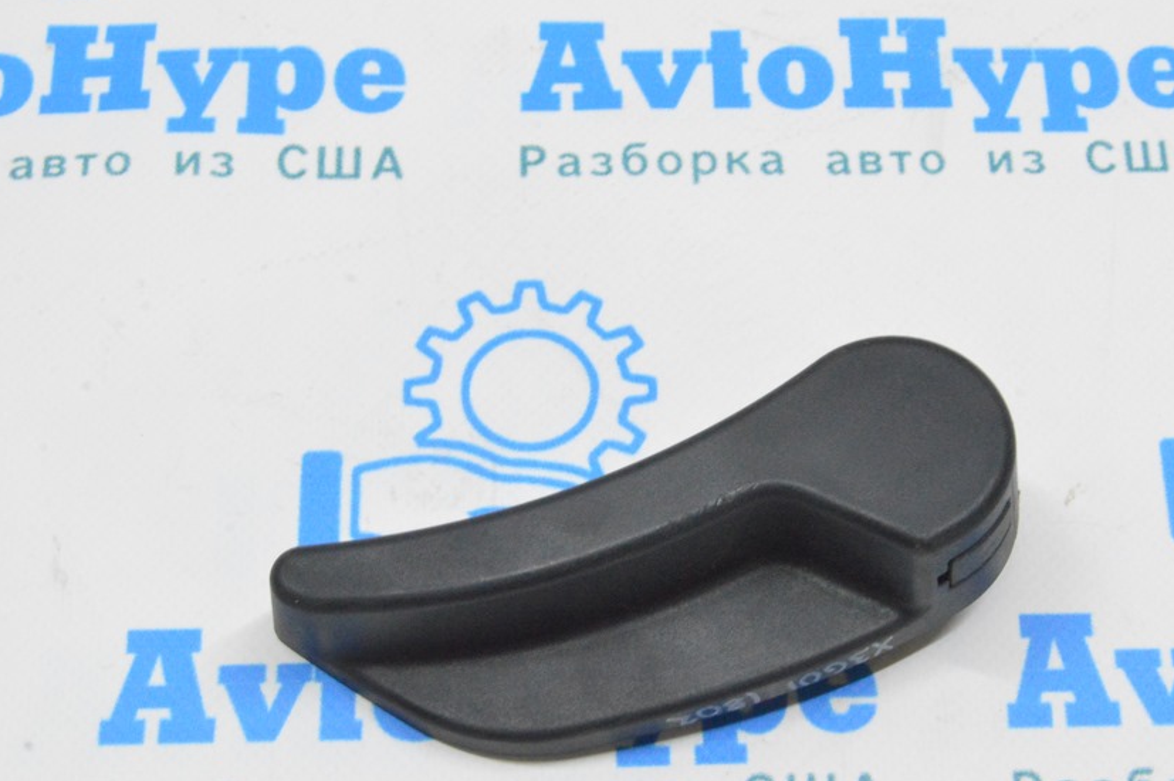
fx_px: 2542
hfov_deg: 26.0
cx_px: 677
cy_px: 452
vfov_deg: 17.5
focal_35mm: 78
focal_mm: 42
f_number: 20
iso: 6400
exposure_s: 1/15
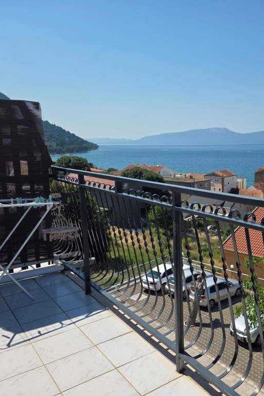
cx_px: 202
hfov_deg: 39.8
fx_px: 352
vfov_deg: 58.7
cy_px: 198
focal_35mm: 32
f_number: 1.7
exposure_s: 1/7944
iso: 80
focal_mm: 6.25
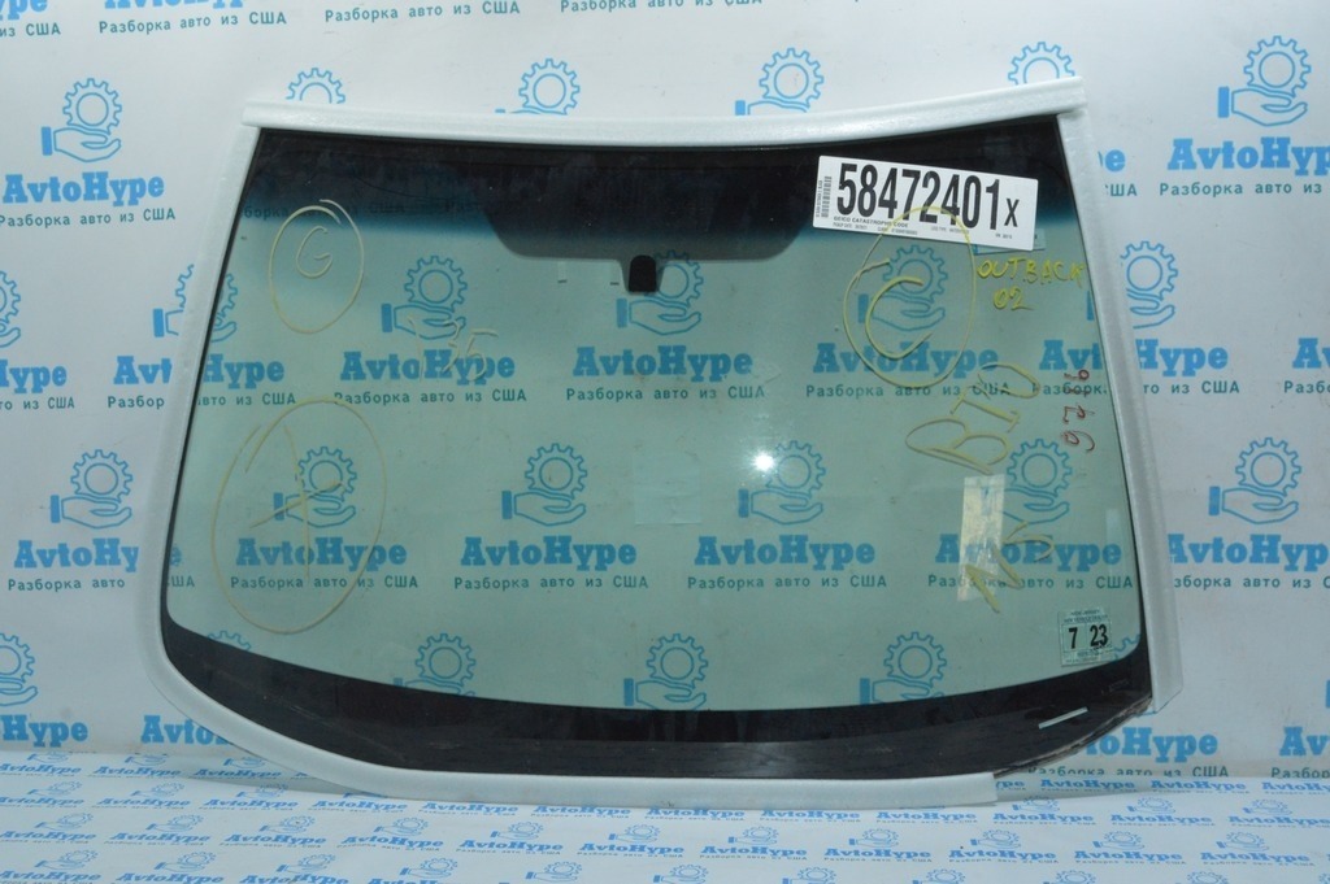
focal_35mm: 39
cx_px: 665
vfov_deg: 34.2
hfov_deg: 49.6
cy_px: 442
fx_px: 1440
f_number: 16
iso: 3200
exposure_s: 1/80
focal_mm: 26
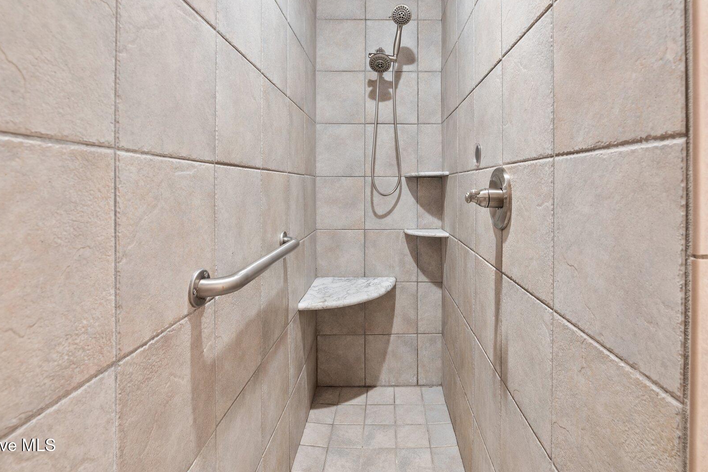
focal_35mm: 18
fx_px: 354
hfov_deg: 89.8
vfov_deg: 66.1
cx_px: 382
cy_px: 170
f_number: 8
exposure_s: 1.3
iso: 250
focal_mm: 14
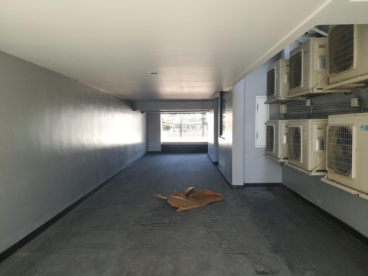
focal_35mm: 27
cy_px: 138
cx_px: 184
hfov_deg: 65.3
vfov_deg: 51.4
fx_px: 287
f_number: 2.2
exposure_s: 1/50
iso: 125
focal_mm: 4.5
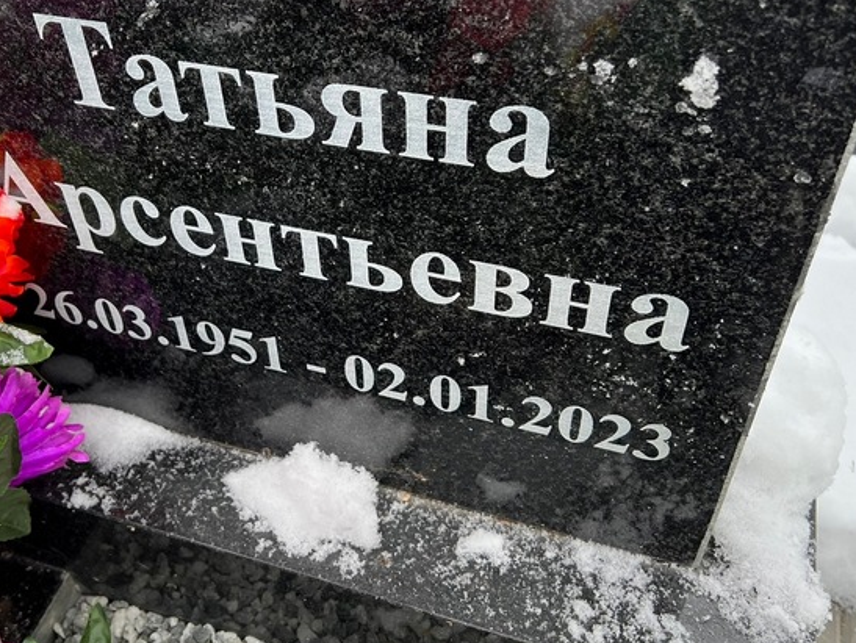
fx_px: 940
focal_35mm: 38
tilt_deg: -43.8
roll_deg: +5.7
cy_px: 253
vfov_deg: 37.6
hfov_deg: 48.5
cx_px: 322
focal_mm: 5.7
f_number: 1.5
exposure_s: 1/122
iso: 64
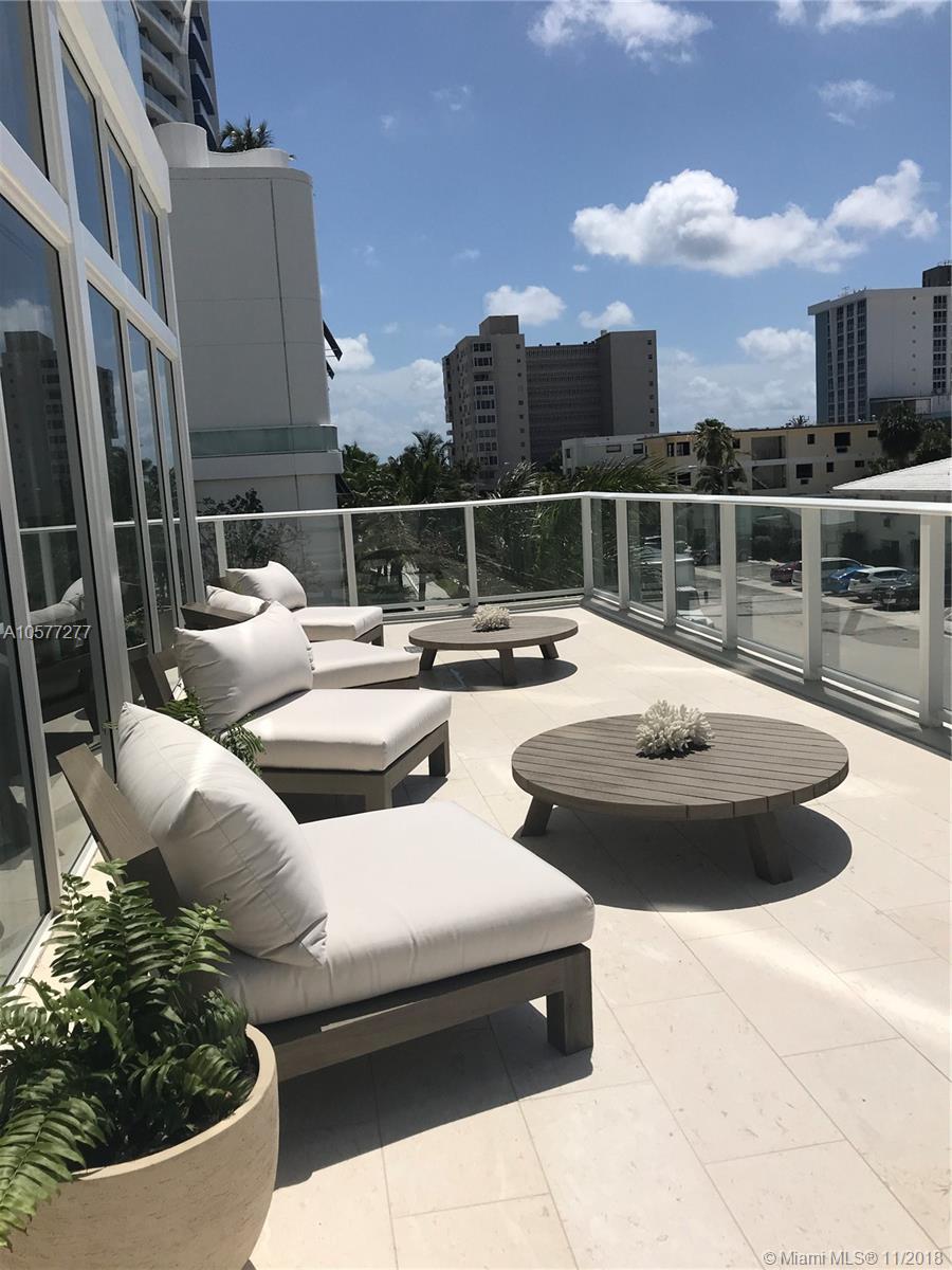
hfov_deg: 49.7
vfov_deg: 63.4
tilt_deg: -7.6
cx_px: 476
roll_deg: +2.5
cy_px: 635
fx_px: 1027
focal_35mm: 28
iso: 25
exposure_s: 1/9615
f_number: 1.8
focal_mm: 3.99
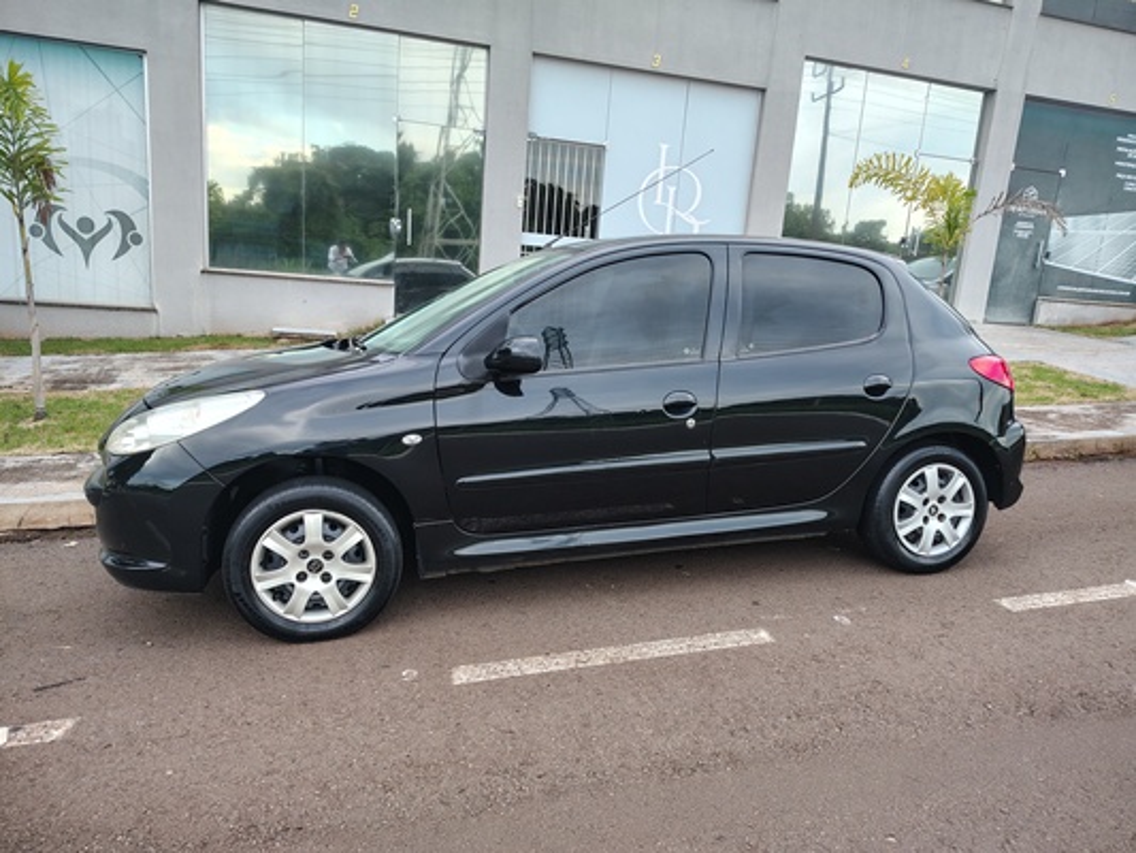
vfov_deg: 56.8
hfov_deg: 71.6
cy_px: 426
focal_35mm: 24
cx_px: 568
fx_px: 788
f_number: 1.8
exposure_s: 1/120
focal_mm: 5.56
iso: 197
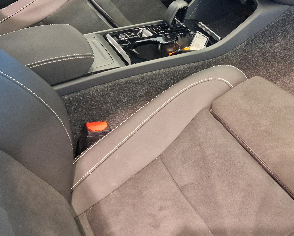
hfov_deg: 38.3
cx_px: 229
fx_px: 409
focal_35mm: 47
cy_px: 23
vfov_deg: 30.6
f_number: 1.8
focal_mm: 5.4
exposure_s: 1/100
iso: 640
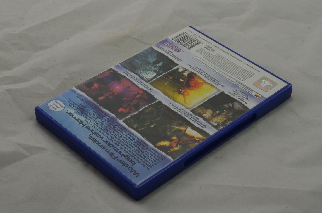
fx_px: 679
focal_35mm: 76
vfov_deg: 17.9
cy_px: 112
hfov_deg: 26.7
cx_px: 187
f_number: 20
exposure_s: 1/3
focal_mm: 40
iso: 100
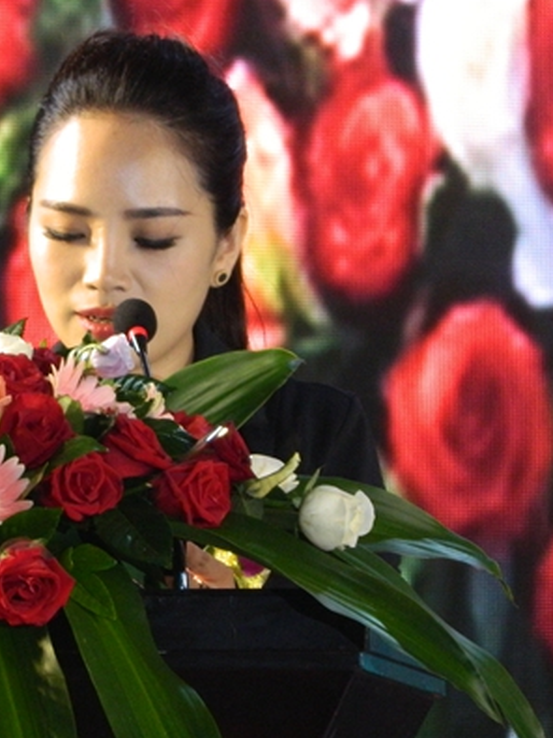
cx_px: 24
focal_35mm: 531
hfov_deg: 2.8
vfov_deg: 3.7
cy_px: 340
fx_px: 11317
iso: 400
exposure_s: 1/40
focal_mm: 59.7
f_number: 5.6
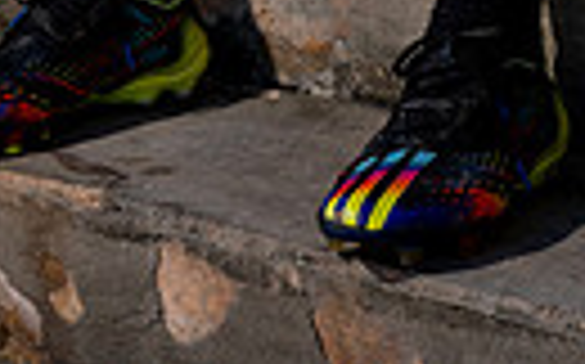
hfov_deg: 12.6
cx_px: 270
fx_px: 2644
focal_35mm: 166
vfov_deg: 7.2
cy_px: -643
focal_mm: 47
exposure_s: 1/250
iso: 100
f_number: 8
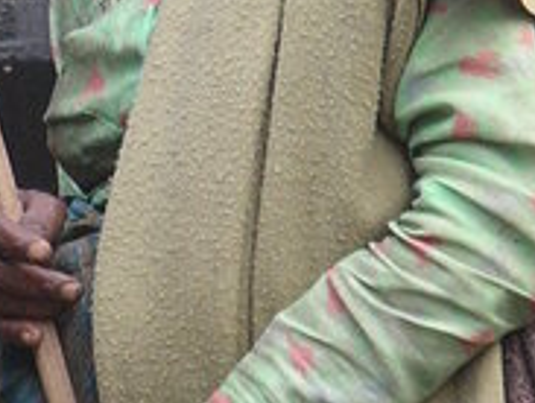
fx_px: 8207
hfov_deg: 3.7
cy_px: -50
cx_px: 246
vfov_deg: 2.8
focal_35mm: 530
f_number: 4.6
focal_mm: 39
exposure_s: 1/216
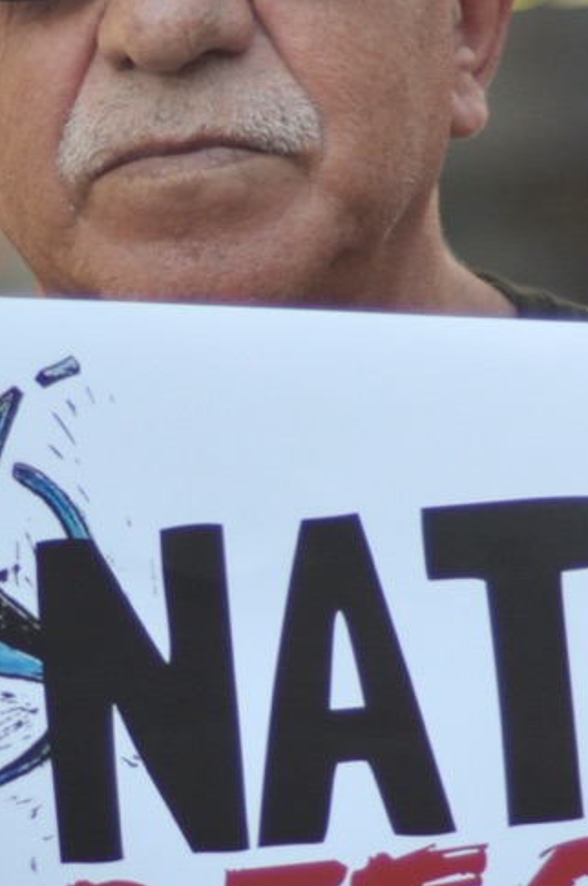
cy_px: 711
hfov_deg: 4.4
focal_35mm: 309
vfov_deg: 6.7
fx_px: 7592
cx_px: 221
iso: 320
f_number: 2
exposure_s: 1/2000
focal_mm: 50
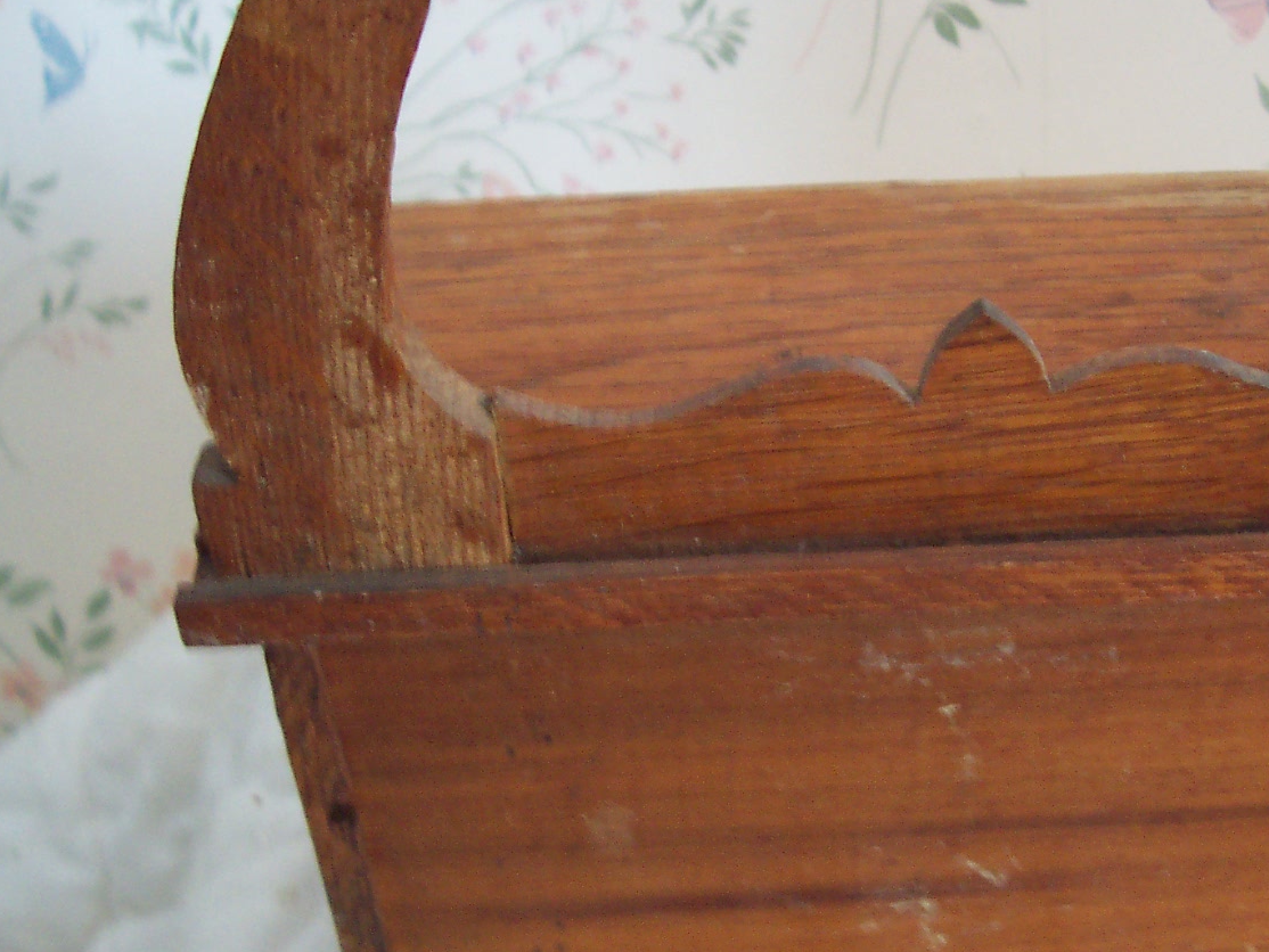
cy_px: 532
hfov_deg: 34.6
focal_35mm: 55
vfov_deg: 26.6
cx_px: 838
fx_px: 2017
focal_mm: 5.6
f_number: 2.8
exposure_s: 1/30
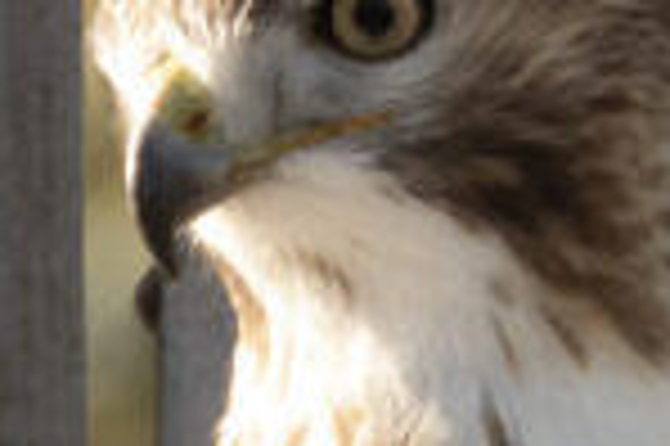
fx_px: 114647
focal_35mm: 6167
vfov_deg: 0.2
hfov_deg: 0.3
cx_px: 1034
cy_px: 1297
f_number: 7.1
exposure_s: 1/125
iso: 100
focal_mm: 155
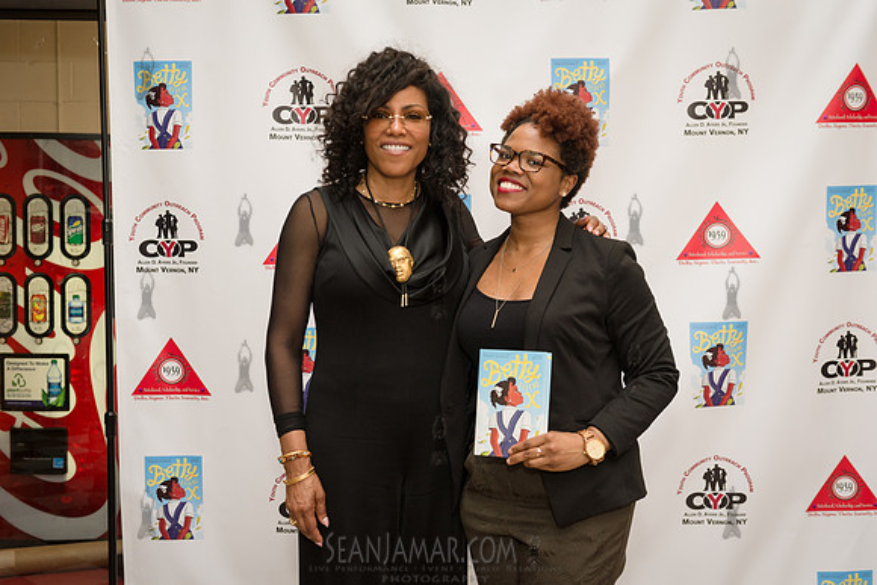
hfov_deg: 41.1
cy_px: 292
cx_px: 438
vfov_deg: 28.1
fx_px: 1170
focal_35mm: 48
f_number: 4
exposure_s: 1/400
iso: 800
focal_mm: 48
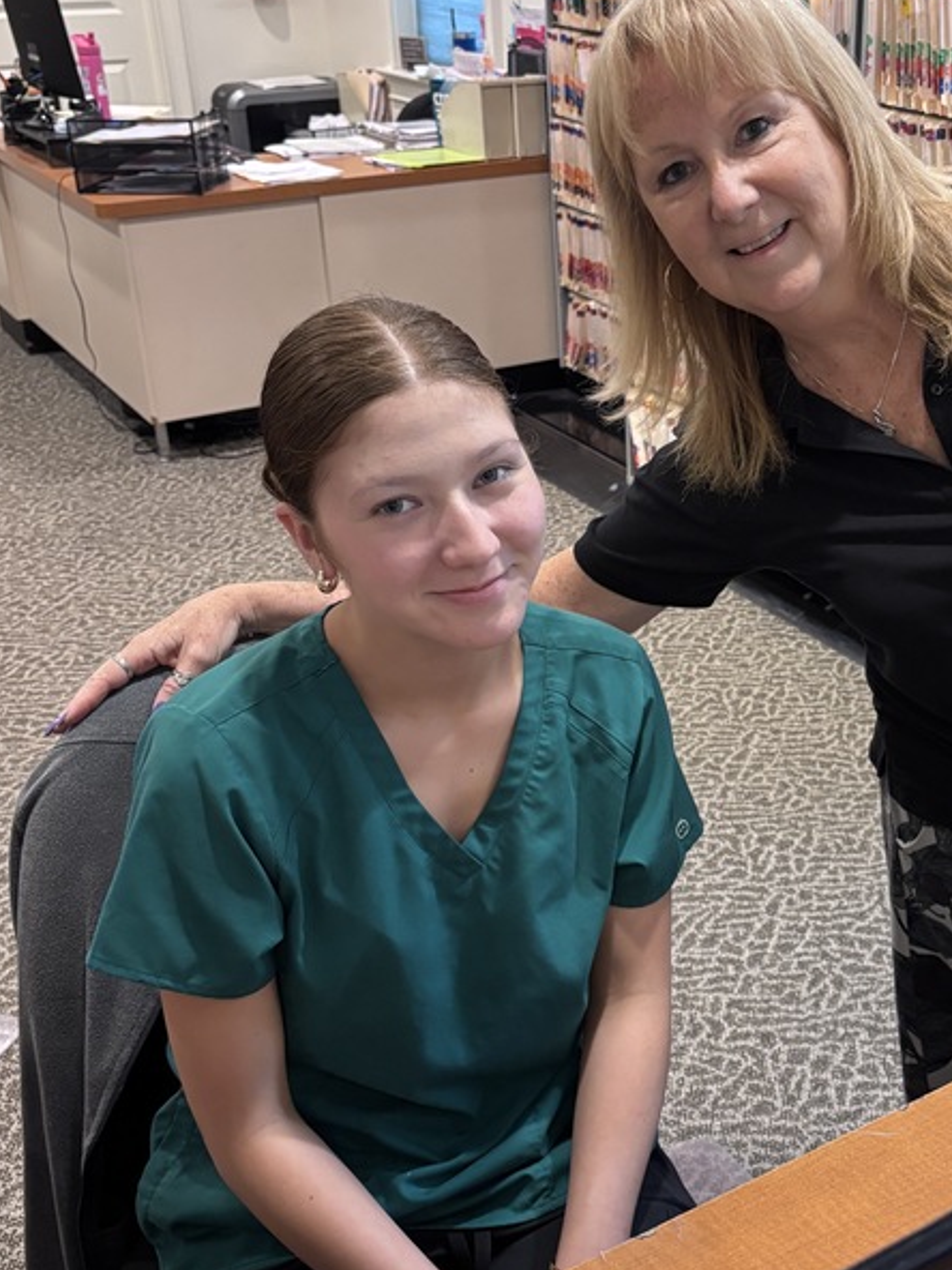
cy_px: 661
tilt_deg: -26.3
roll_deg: +0.2
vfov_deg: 42.1
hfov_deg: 31.3
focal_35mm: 45
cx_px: 763
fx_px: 1650
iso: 400
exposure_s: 1/60
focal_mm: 5.96
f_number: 1.6
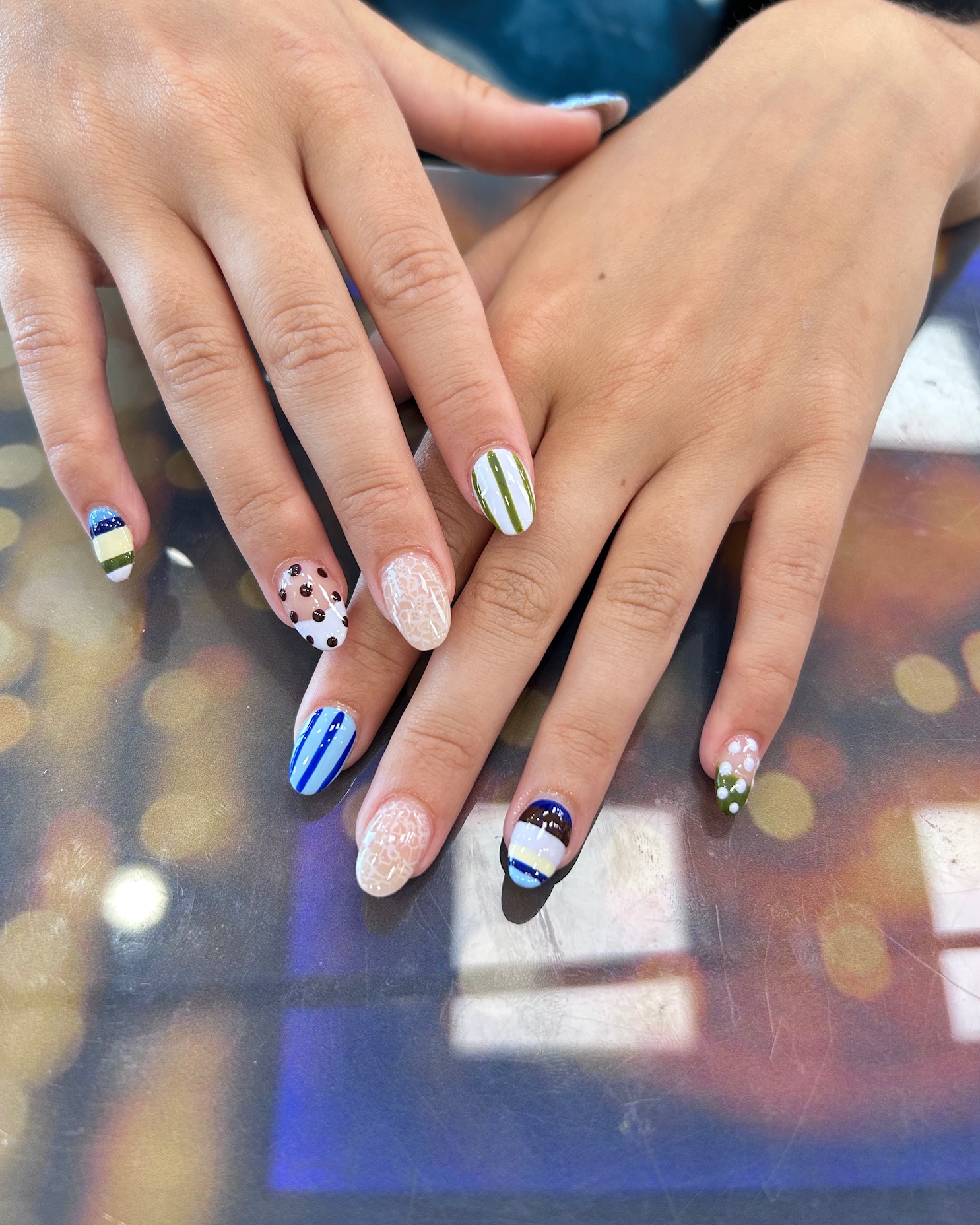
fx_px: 1015
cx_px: 502
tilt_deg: -51.7
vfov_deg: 62.1
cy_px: 563
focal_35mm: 28
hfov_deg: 51.5
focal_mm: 5.7
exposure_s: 1/120
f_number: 1.5
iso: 125
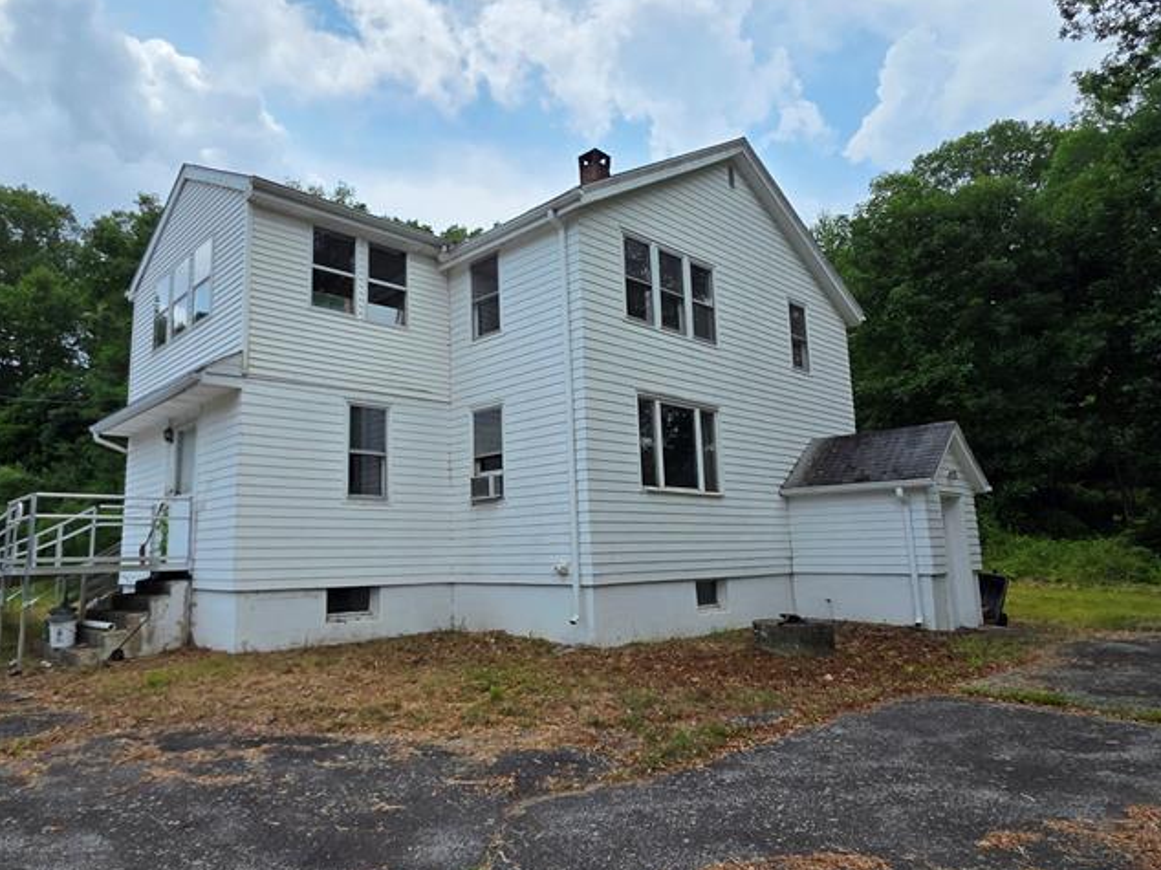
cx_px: 491
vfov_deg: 63.4
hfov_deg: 78.5
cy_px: 423
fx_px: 704
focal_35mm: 21
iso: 40
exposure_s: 1/3238
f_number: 1.9
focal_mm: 2.2
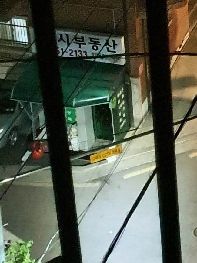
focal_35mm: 121
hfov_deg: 11.8
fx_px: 918
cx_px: 275
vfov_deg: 14.6
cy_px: -183
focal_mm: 4.3
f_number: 1.5
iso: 800
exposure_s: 1/10
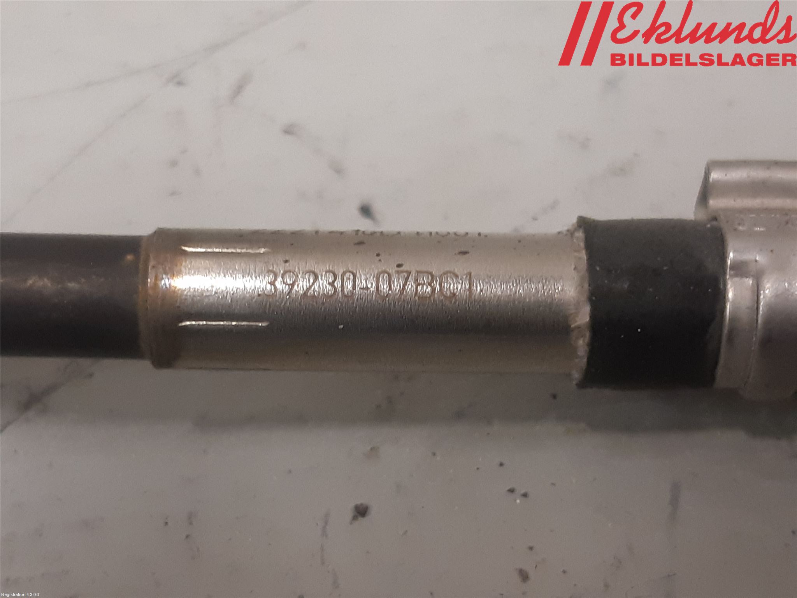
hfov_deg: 67.3
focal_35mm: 26
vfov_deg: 53.1
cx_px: 398
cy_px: 299
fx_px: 599
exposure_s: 1/50
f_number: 1.7
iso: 200
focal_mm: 3.93
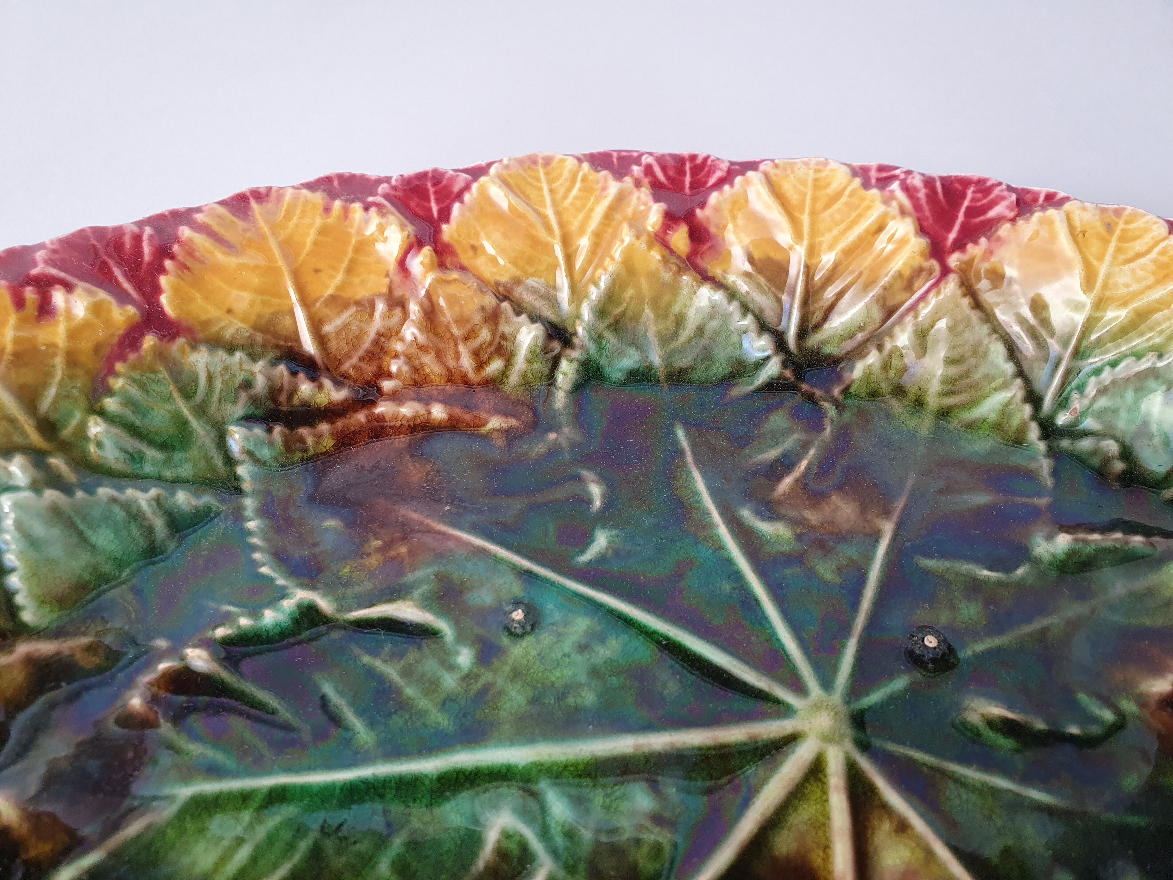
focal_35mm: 26
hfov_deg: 67.3
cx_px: 586
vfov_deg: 53.1
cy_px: 440
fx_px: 881
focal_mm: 4.32
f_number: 2.4
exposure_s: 1/50
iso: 160
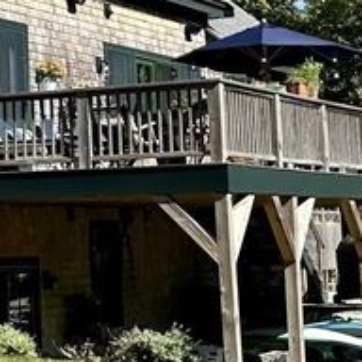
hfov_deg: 15.3
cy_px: -130
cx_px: 45
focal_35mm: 113
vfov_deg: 14.6
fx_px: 1337
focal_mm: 6.86
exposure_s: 1/2809
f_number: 1.78
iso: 80
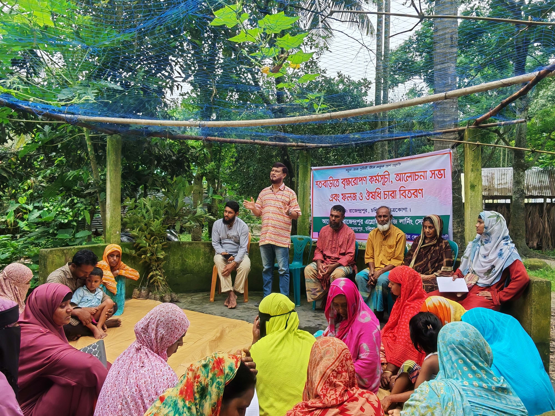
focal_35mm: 24
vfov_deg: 56.8
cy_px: 208
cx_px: 278
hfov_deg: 71.6
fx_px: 385
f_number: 2.2
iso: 50
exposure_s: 1/290
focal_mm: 1.96
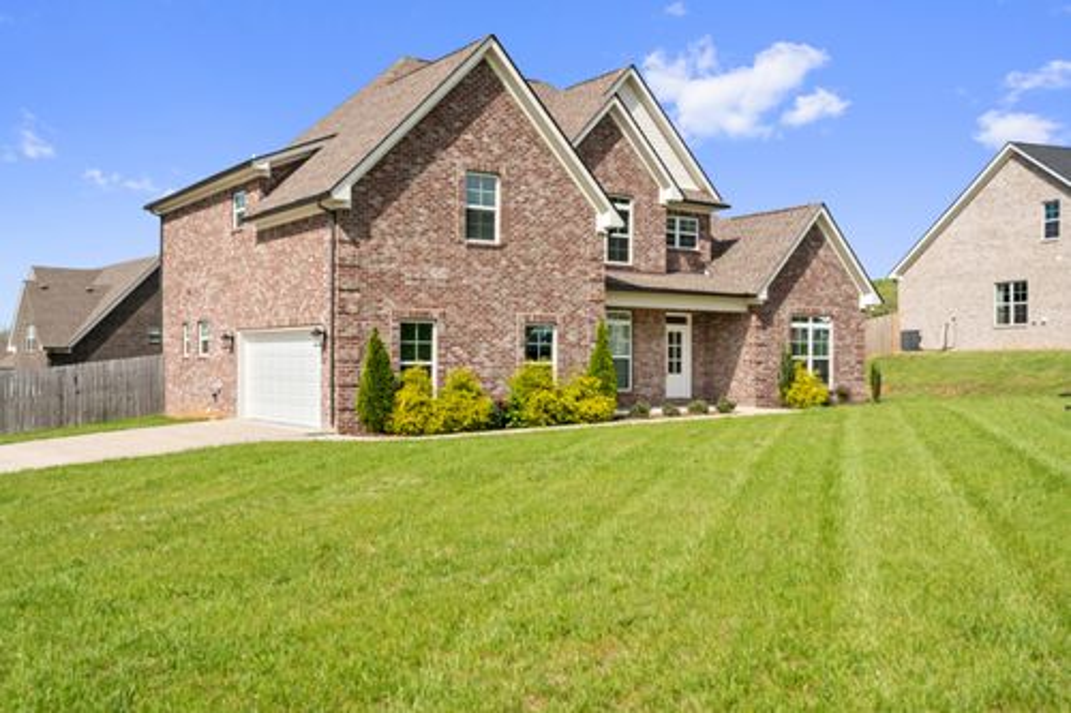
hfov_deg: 54.5
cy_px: 356
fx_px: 1041
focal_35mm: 35
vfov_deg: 37.8
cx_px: 536
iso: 100
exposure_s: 1/160
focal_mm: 35
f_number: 11
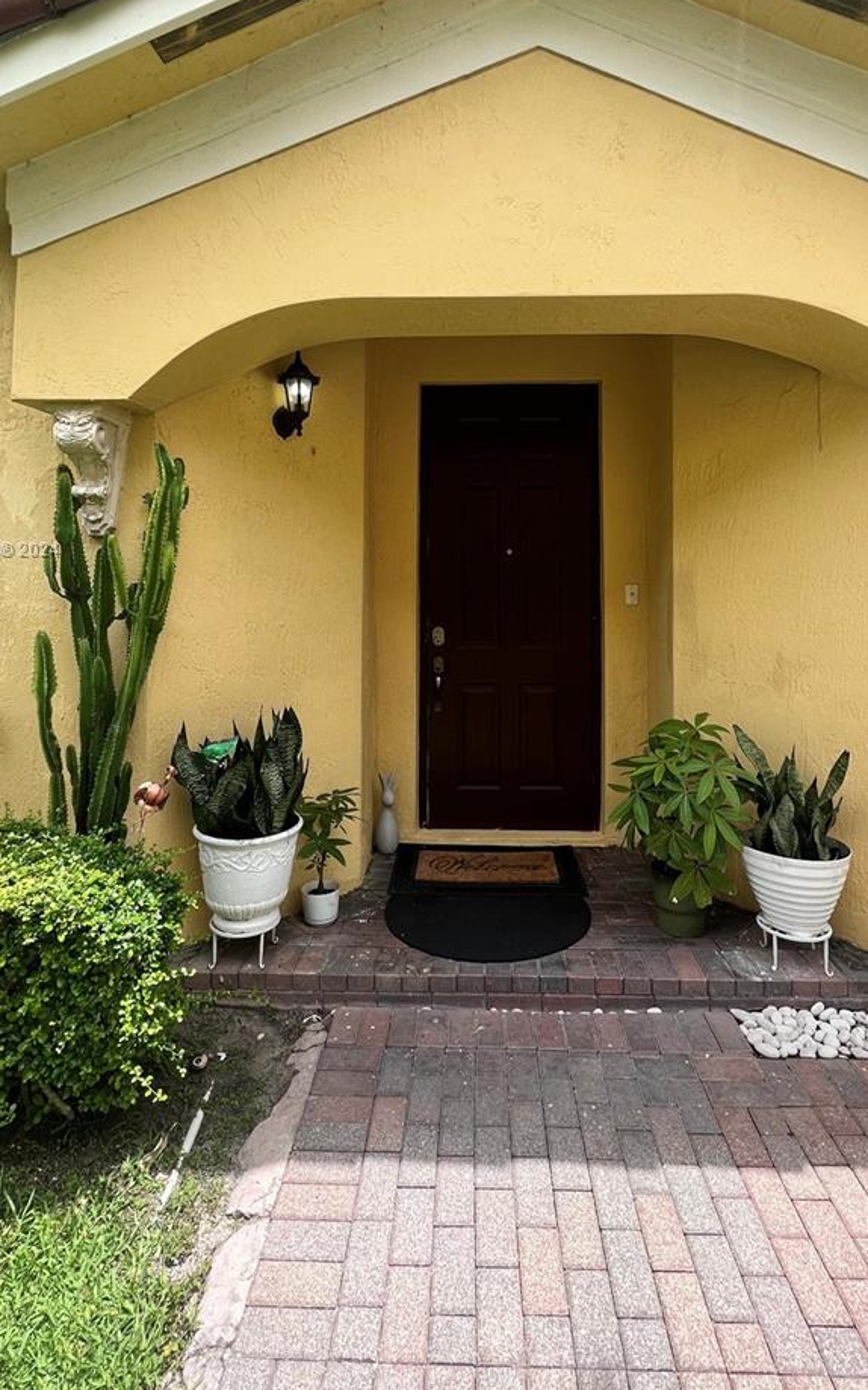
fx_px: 682
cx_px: 463
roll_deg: -0.9
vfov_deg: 89.8
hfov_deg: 64.9
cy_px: 551
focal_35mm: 18
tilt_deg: +2.3
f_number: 1.8
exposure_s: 1/396
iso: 32
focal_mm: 1.57
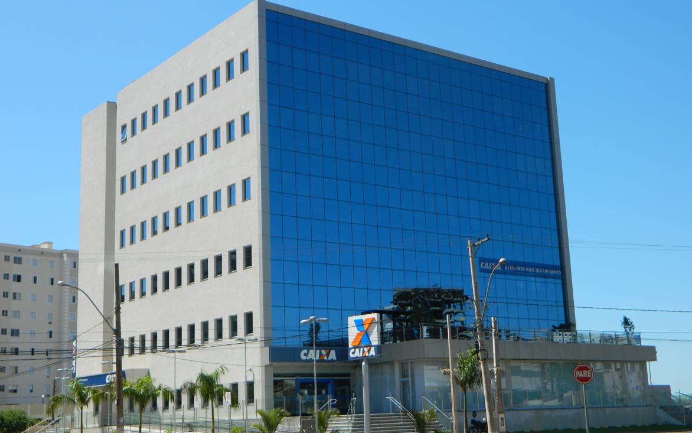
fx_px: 962
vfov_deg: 25.4
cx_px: 343
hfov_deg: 39.6
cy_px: 216
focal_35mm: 51
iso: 80
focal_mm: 8.4
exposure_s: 1/800
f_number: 3.6
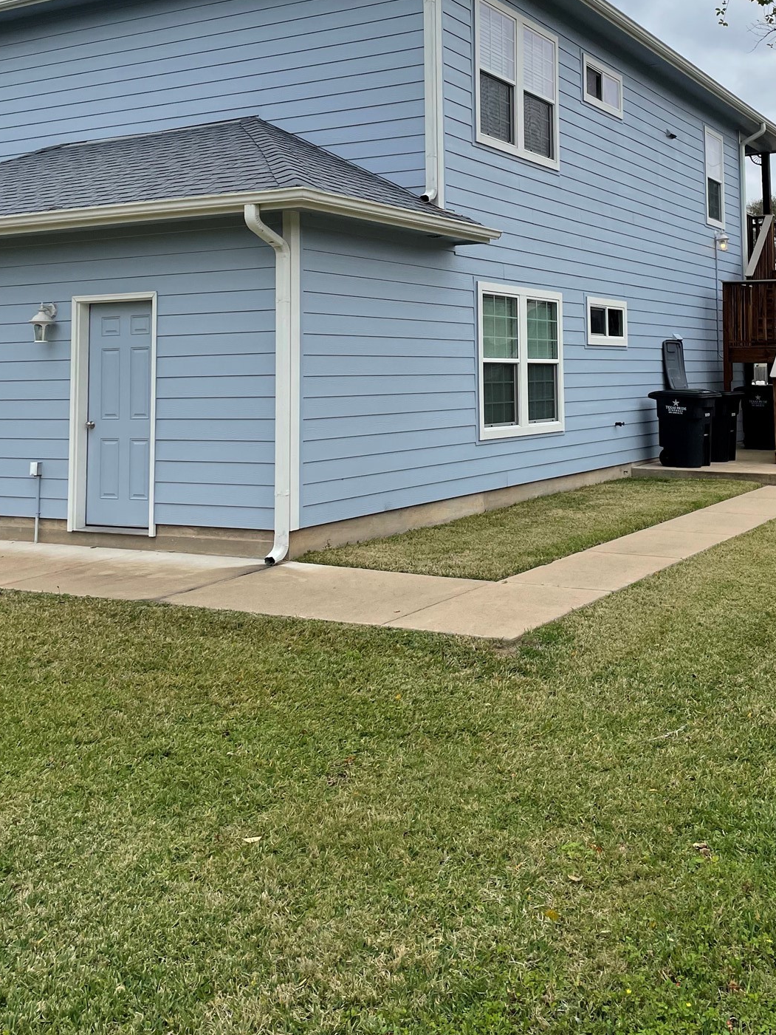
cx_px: 486
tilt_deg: +7.7
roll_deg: +1.5
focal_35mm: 38
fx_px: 1136
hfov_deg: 37.5
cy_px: 304
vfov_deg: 47.7
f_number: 1.6
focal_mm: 4.2
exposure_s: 1/2564
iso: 32
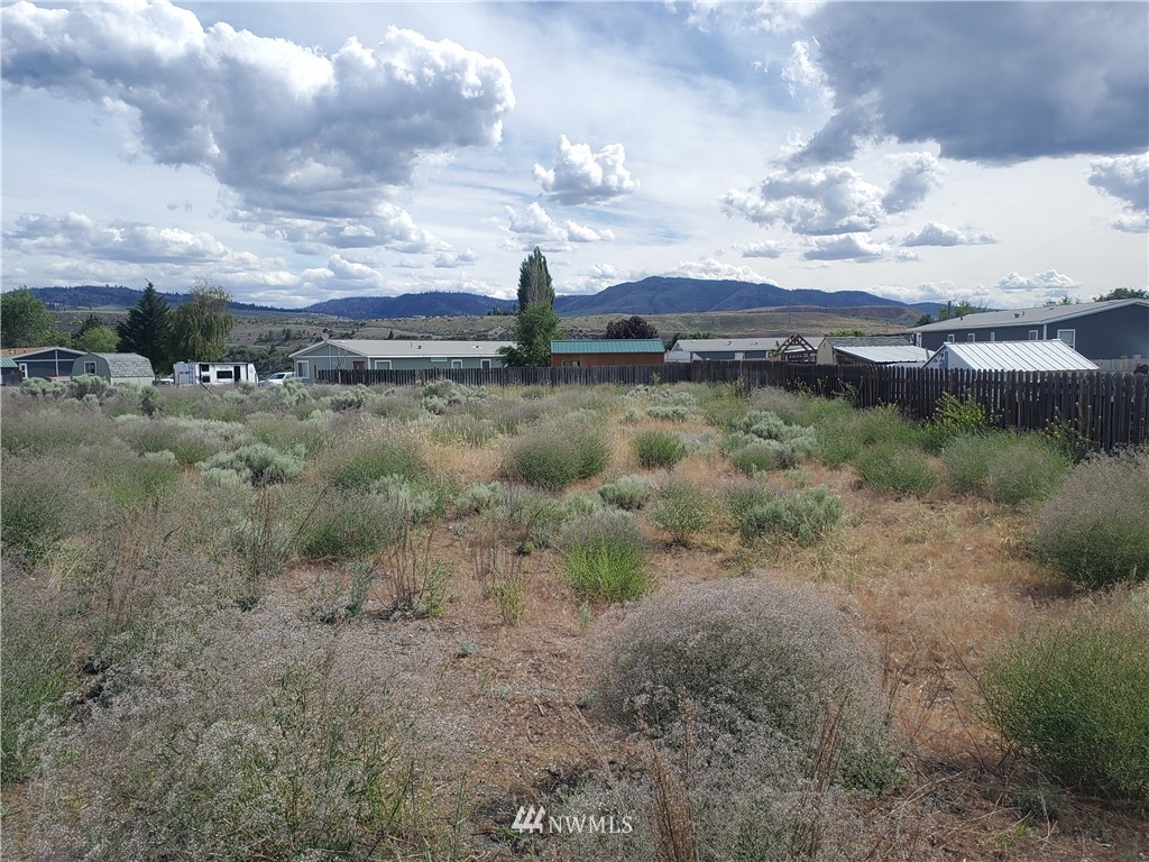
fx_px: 863
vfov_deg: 53.1
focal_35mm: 26
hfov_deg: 67.3
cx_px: 574
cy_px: 431
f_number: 2.4
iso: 50
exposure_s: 1/1635
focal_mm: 4.3
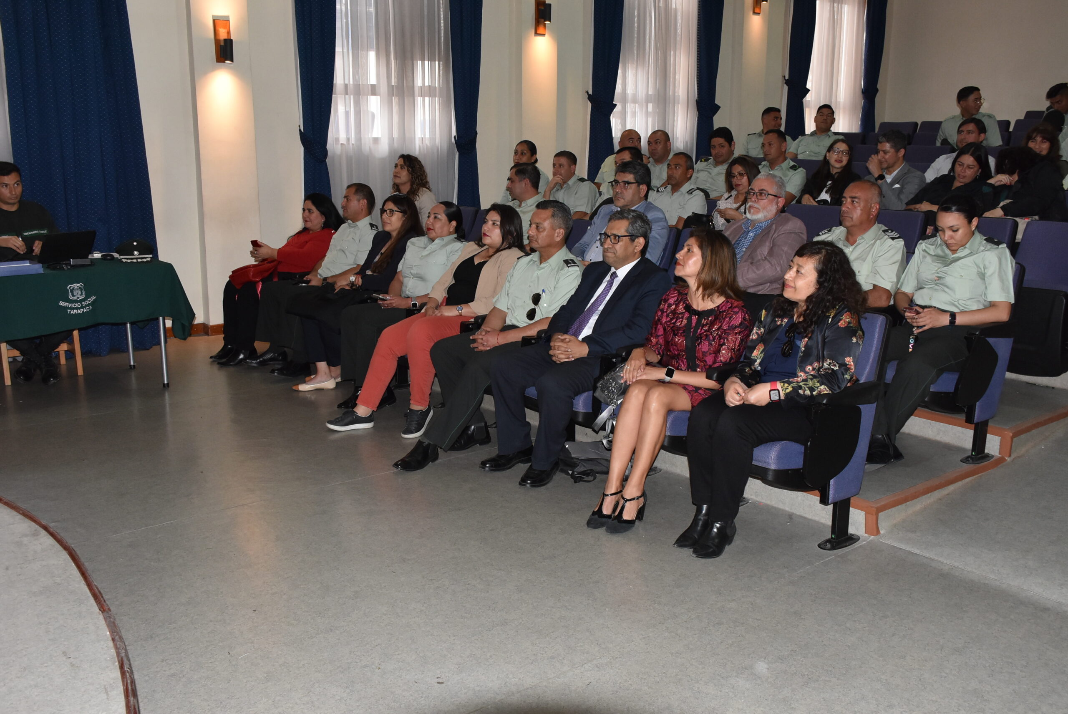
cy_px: 357
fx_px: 980
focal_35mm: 33
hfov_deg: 57.2
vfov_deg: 40.0
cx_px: 534
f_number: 5.6
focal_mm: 22
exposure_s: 1/60
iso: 1250
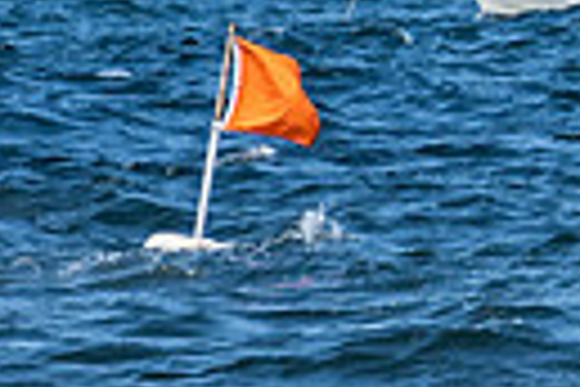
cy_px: -81
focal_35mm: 1613
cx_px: 1369
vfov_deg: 0.9
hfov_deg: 1.3
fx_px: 25985
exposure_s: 1/1250
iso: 200
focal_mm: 200
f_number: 6.3
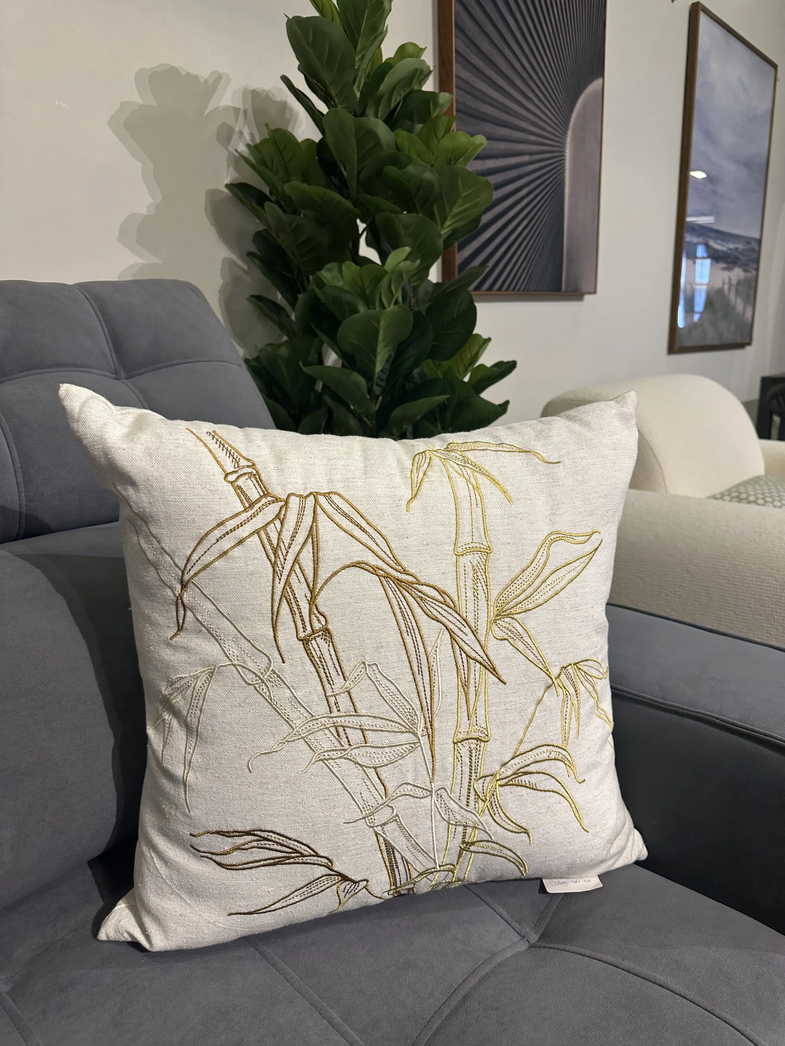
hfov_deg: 56.8
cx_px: 392
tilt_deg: -13.9
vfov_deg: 71.6
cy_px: 523
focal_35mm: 24
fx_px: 726
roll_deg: +0.0
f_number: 1.78
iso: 100
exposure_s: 1/100
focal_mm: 6.86
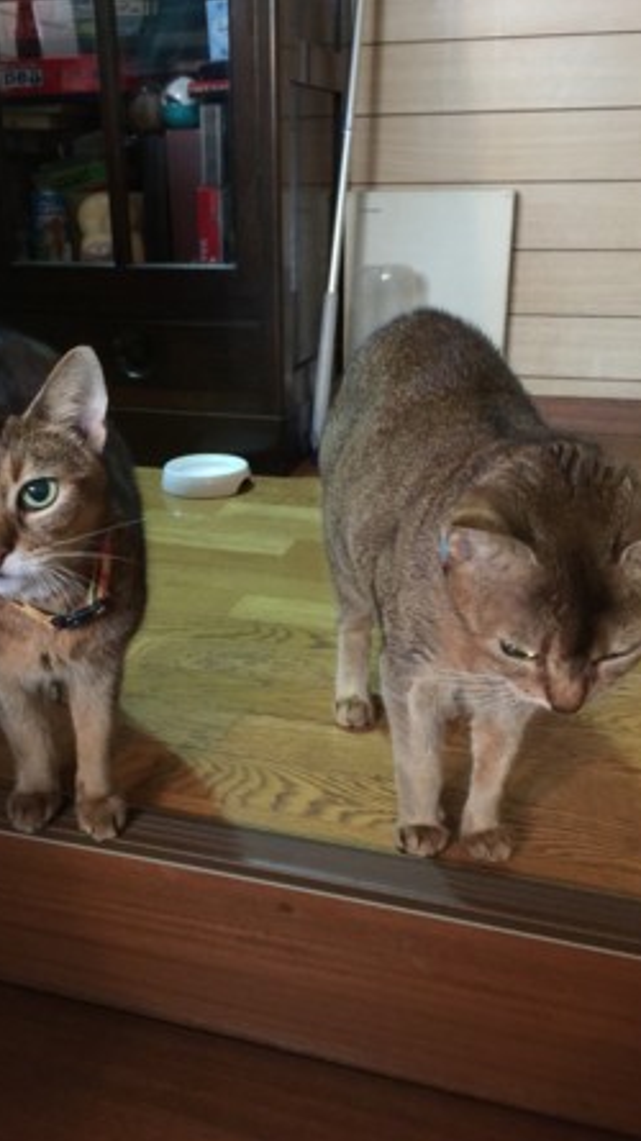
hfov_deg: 36.6
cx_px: 292
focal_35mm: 32
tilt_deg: -21.0
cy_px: 572
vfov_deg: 61.0
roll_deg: +1.9
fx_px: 968
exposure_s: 1/4
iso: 100
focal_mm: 4.15
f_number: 2.2
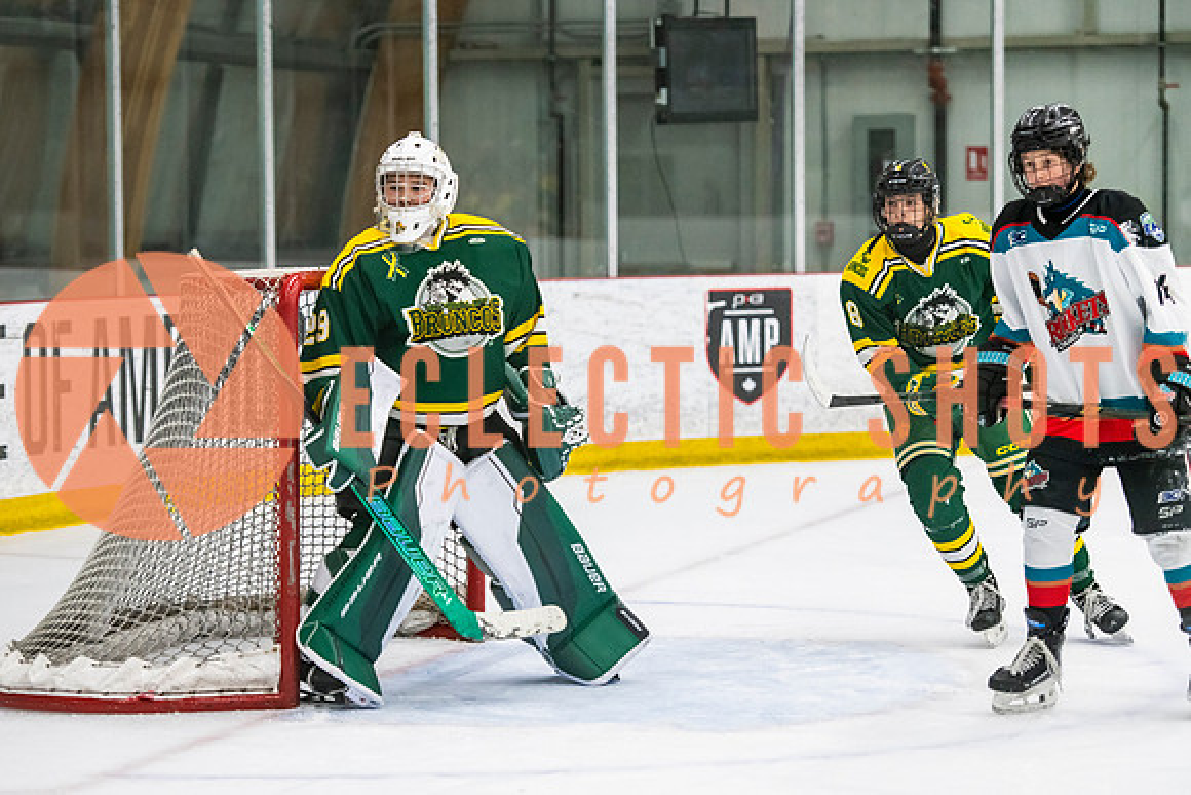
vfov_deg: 9.9
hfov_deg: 14.8
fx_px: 4583
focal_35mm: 139
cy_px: 421
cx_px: 487
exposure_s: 1/640
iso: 2500
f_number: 3.2
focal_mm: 116
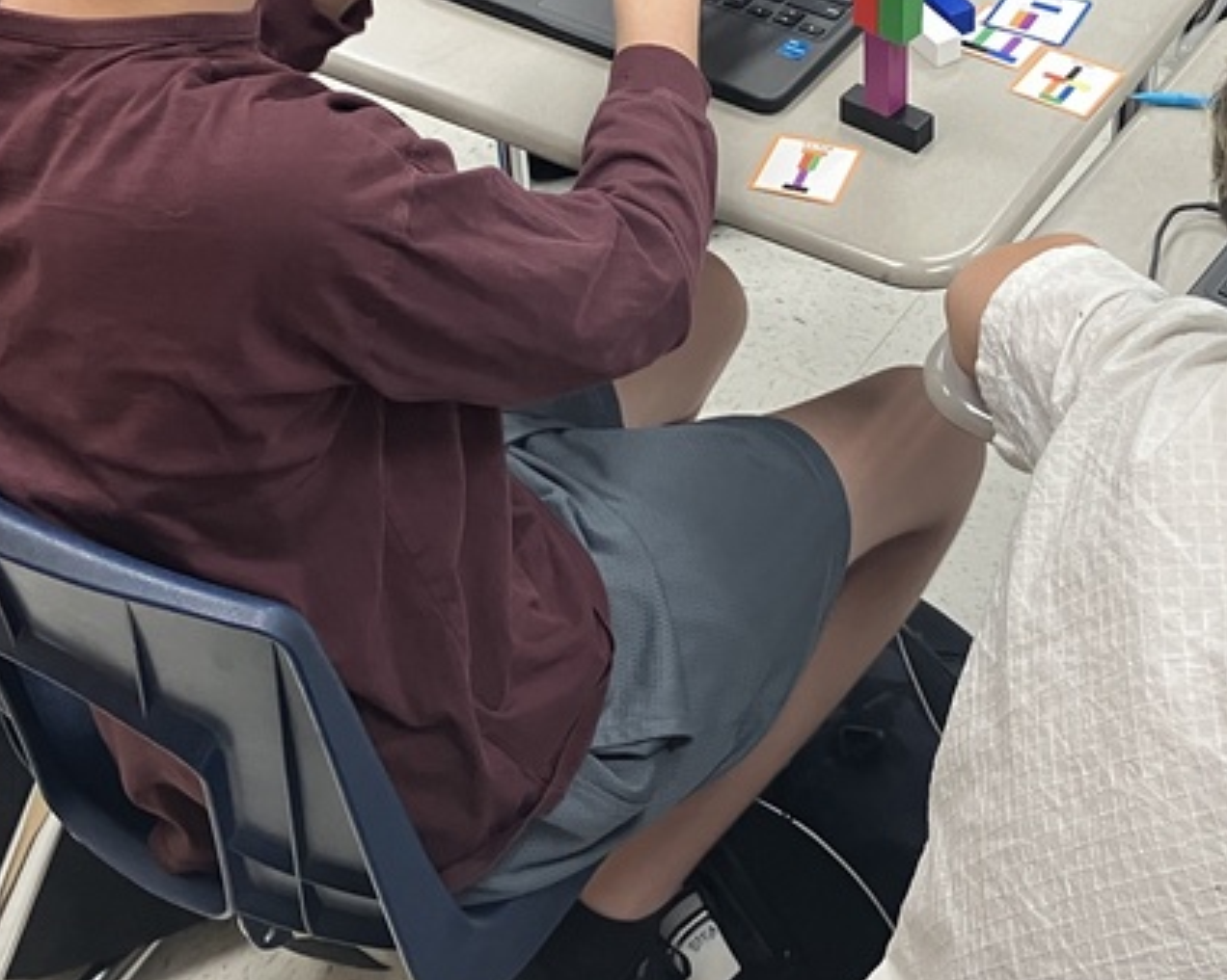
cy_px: 40
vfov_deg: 22.4
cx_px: 790
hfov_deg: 28.6
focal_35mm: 66
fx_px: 2396
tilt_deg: -34.7
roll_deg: +3.3
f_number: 1.8
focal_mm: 3.99
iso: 100
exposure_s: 1/60
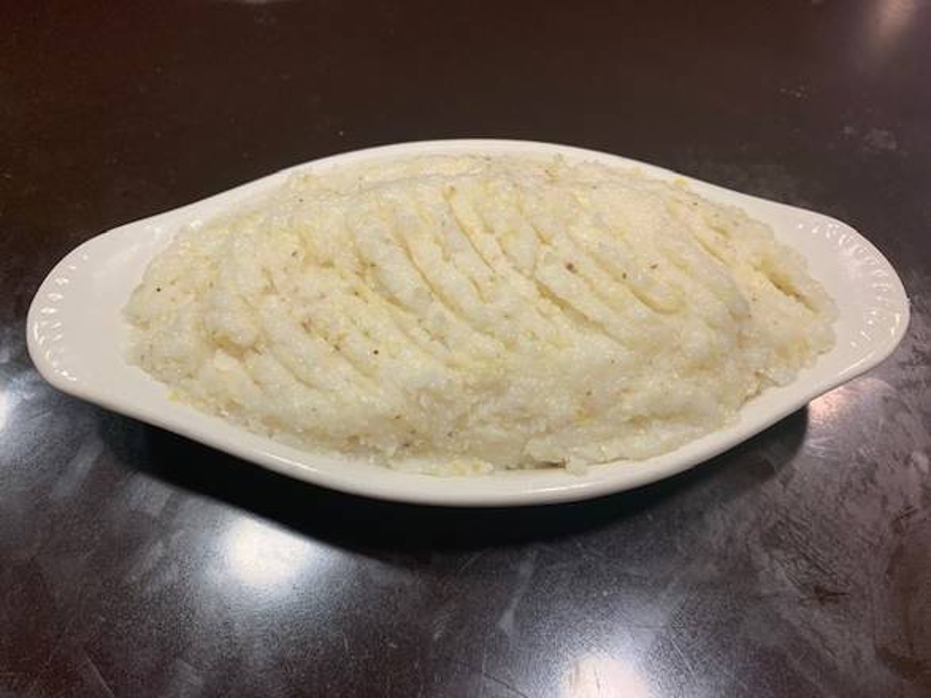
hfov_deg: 67.3
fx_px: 699
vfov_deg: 53.0
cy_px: 349
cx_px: 466
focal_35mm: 26
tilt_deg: -62.6
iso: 80
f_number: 1.8
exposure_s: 1/60
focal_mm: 4.25
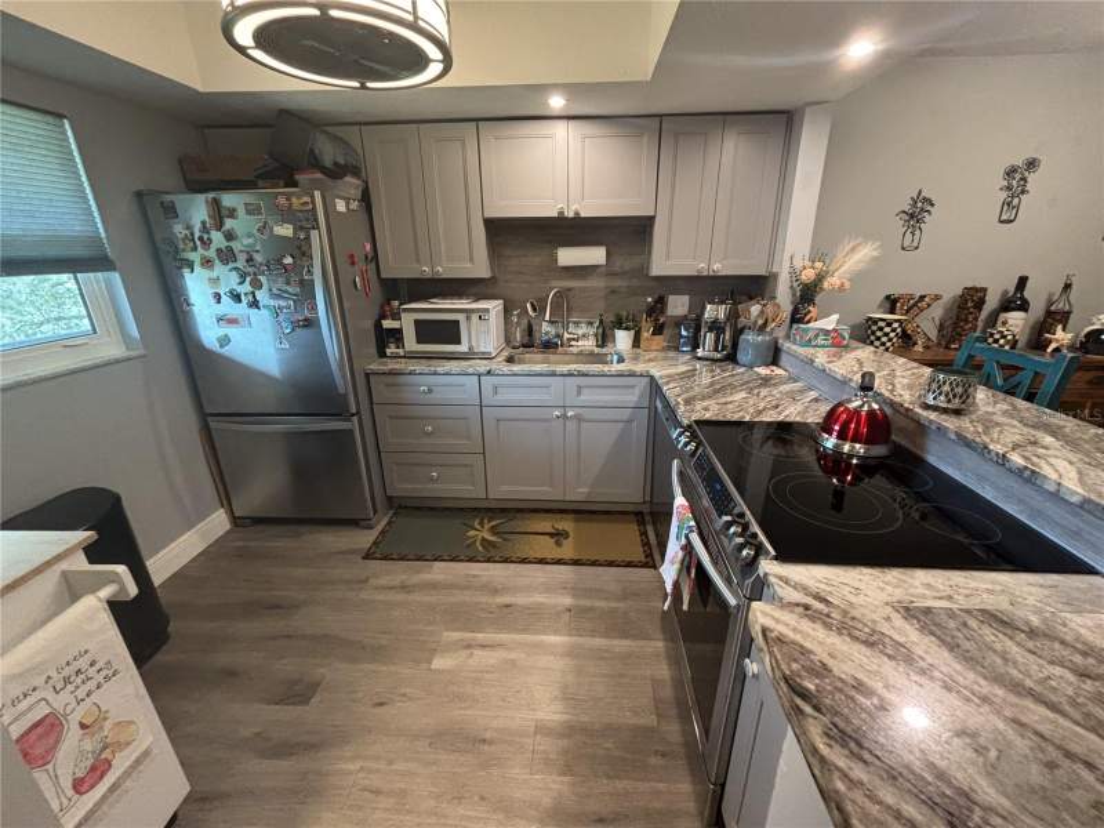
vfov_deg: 85.7
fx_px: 446
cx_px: 552
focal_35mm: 14
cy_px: 414
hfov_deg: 102.1
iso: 500
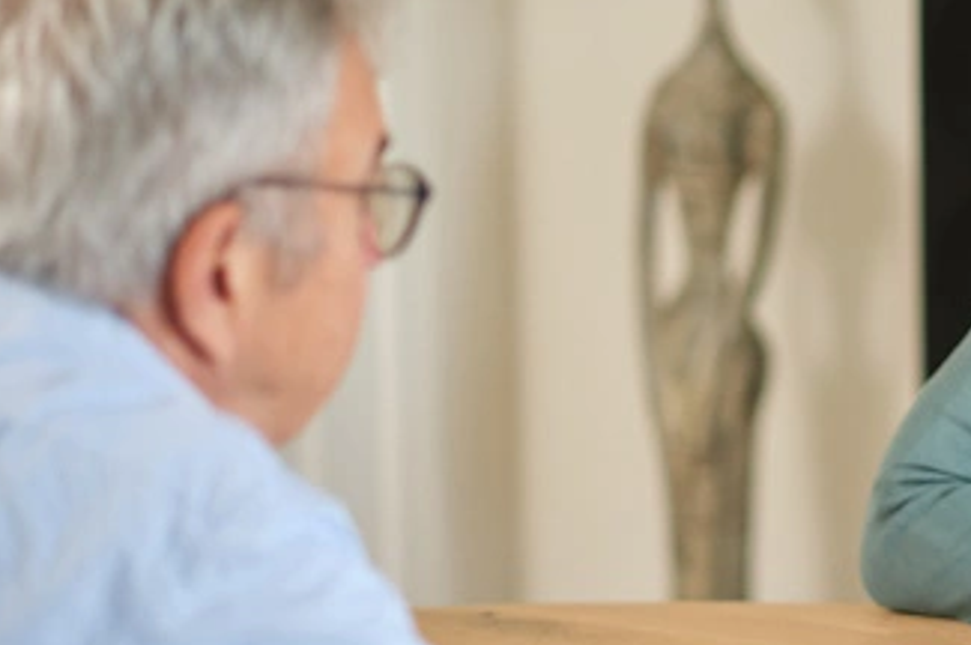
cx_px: 1004
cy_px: 351
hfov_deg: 9.9
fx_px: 5578
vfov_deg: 6.6
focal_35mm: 207
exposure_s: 1/250
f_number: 1.2
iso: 1250
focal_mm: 56
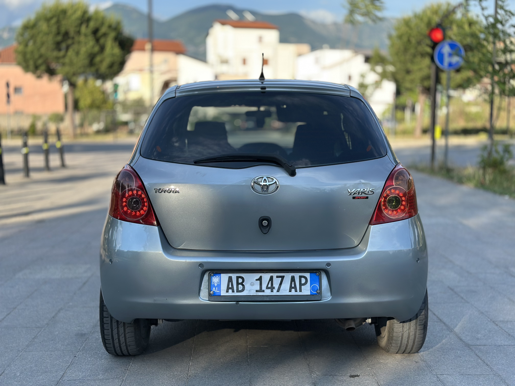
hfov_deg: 39.7
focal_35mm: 48
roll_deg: +0.0
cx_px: 258
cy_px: 193
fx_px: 714
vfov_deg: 30.3
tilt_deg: -5.8
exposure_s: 1/1212
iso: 80
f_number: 1.78
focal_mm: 6.86
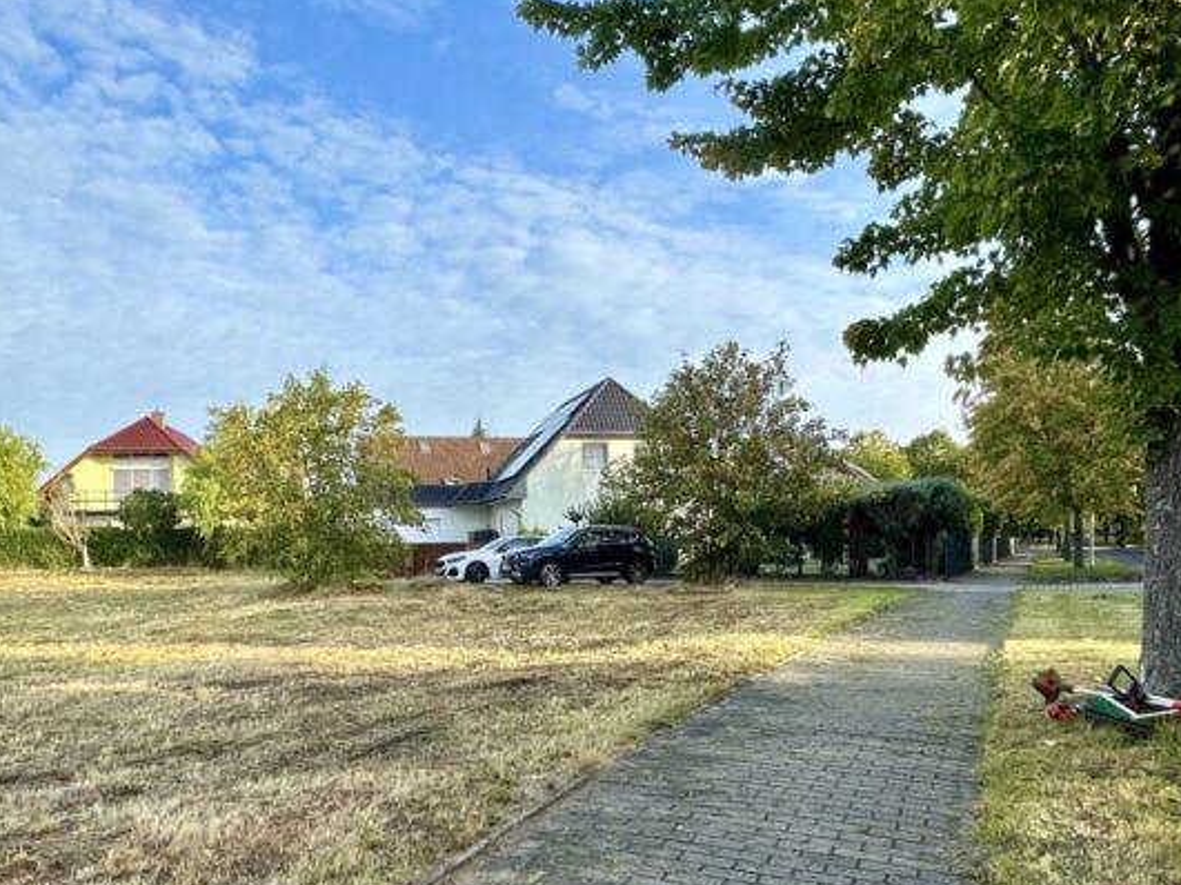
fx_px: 921
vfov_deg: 50.7
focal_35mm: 27
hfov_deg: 65.2
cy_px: 560
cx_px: 527
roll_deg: +0.4
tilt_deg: -2.2
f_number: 2.2
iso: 40
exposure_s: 1/596
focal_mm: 2.22
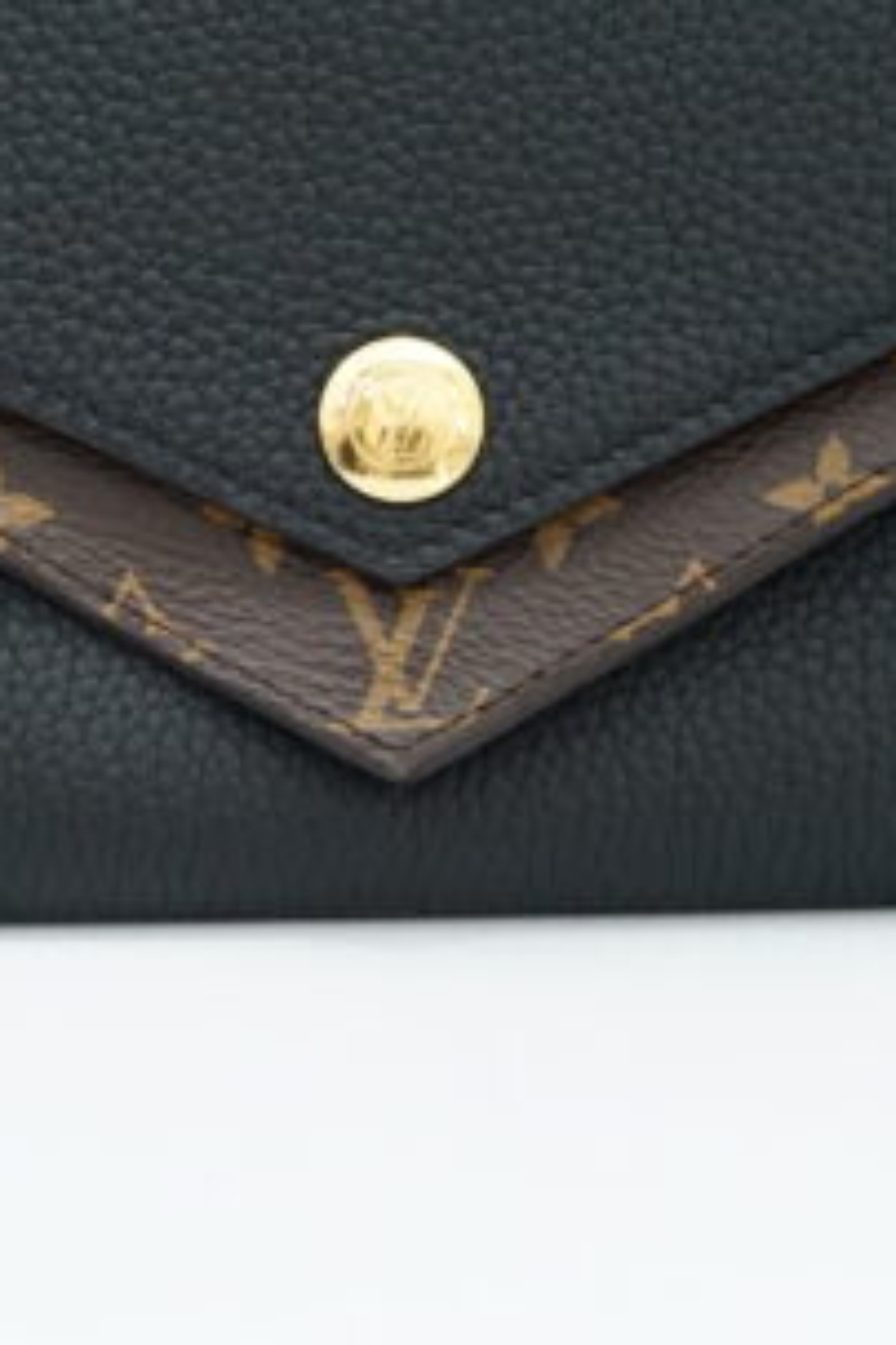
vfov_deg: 12.2
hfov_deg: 8.1
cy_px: 639
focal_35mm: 169
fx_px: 6309
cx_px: 406
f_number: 6.3
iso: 640
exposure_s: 1/6
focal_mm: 50
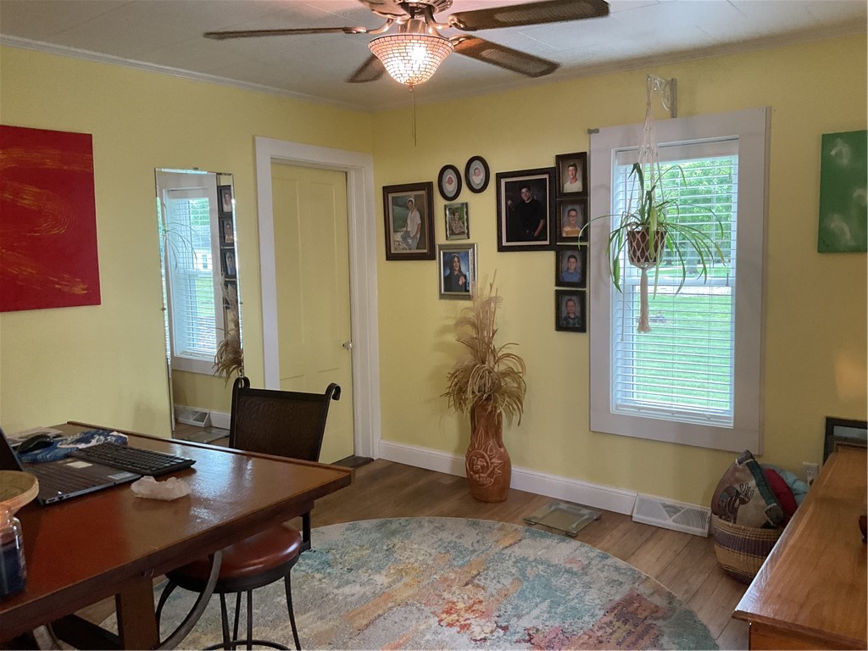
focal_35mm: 29
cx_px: 434
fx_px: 727
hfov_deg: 61.7
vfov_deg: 48.2
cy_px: 326
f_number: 1.8
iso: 200
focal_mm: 3
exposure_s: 1/60
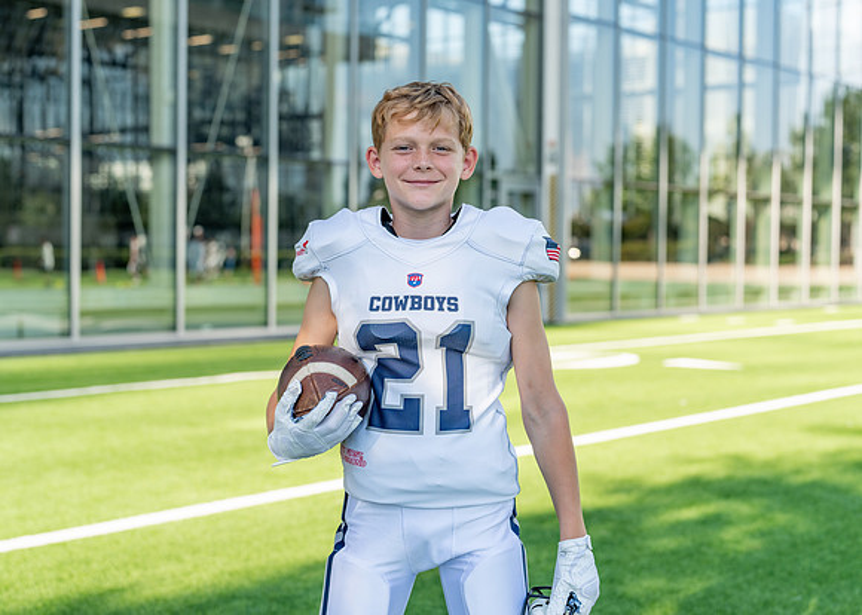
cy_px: 287
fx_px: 1376
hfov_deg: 34.8
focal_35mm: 56
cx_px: 431
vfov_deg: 25.2
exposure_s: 1/500
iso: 100
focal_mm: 50
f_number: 2.8
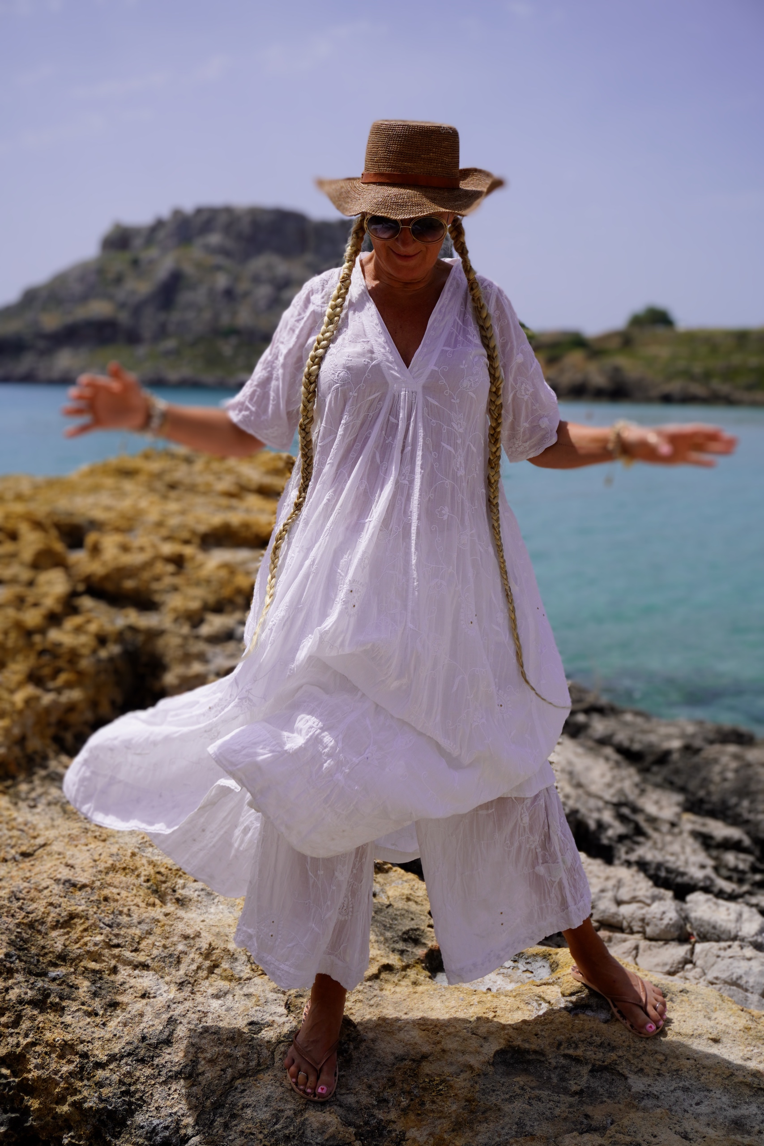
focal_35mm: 42
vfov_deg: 46.4
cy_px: 573
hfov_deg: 31.9
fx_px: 1337
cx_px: 382
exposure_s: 1/1000
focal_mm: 28
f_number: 5.6
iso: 100
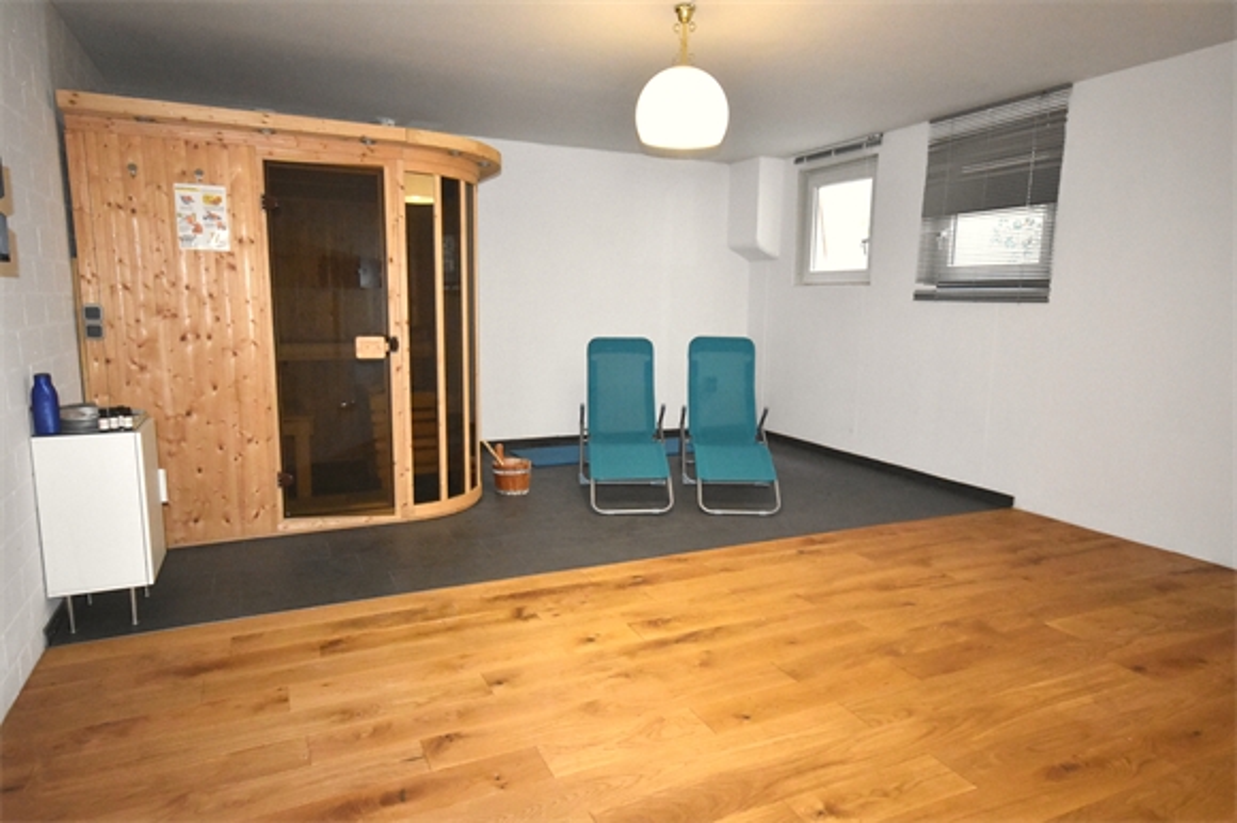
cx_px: 618
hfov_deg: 78.6
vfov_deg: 57.2
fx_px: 755
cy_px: 412
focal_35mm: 22
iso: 5000
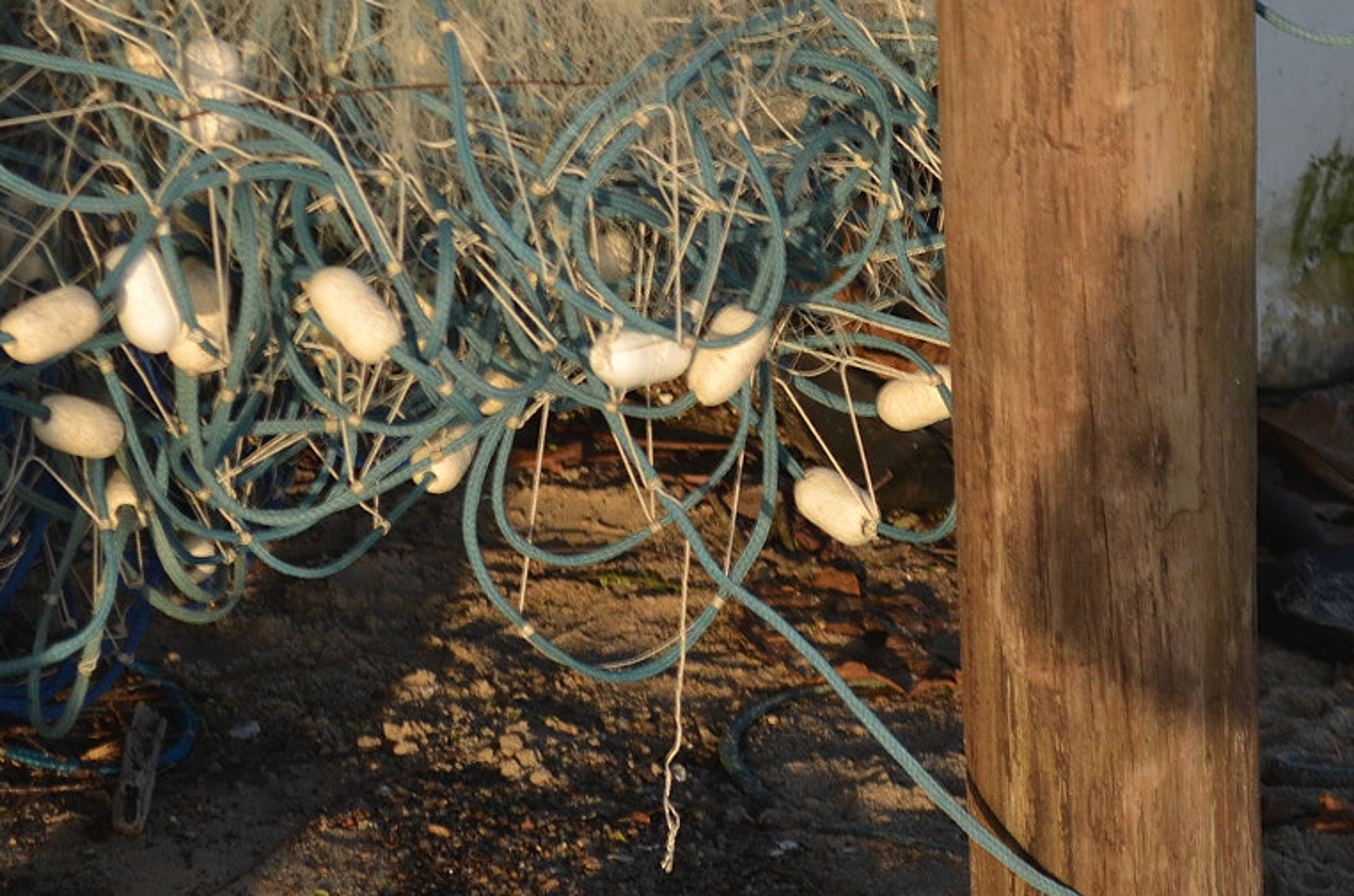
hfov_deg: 11.9
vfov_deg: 7.9
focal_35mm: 173
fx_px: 6494
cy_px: 134
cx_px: 825
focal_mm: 55
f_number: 5.6
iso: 100
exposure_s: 1/160
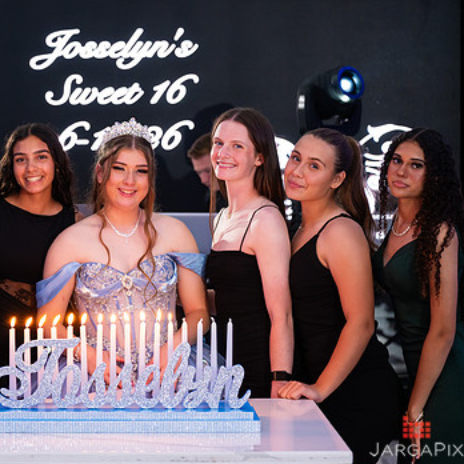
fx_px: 1486
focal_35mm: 98
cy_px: 224
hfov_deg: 17.6
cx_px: 88
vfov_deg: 17.7
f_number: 3.2
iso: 1250
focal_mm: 65
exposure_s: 1/100
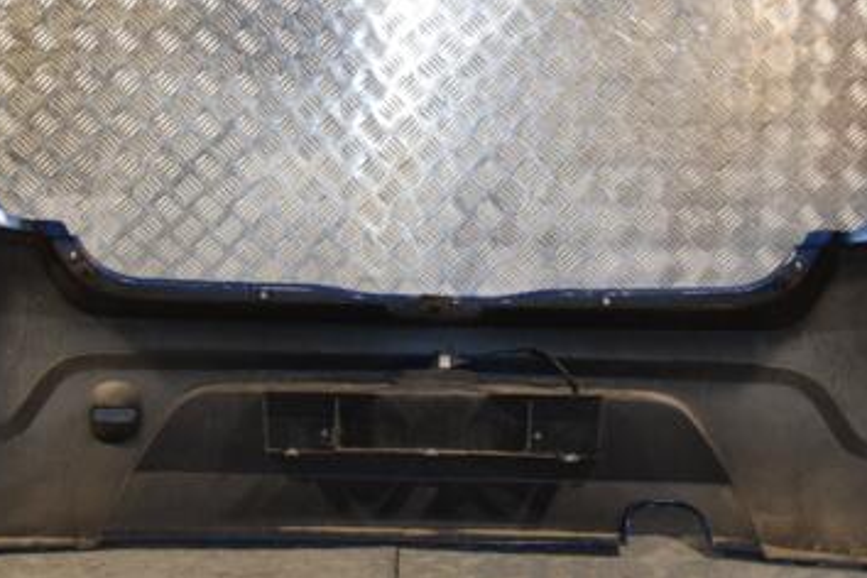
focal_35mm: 61
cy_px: 272
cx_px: 429
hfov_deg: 32.9
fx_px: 1469
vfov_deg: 22.3
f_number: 7.1
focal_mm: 24
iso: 800
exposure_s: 1/200
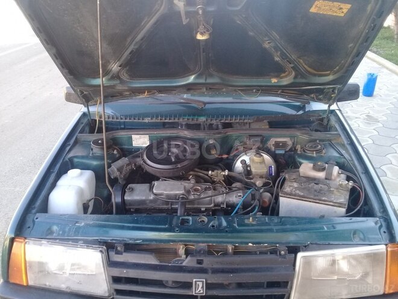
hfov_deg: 58.4
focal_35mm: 31
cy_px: 150
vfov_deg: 45.4
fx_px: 356
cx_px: 199
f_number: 2.2
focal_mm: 3.3
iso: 80
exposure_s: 1/50
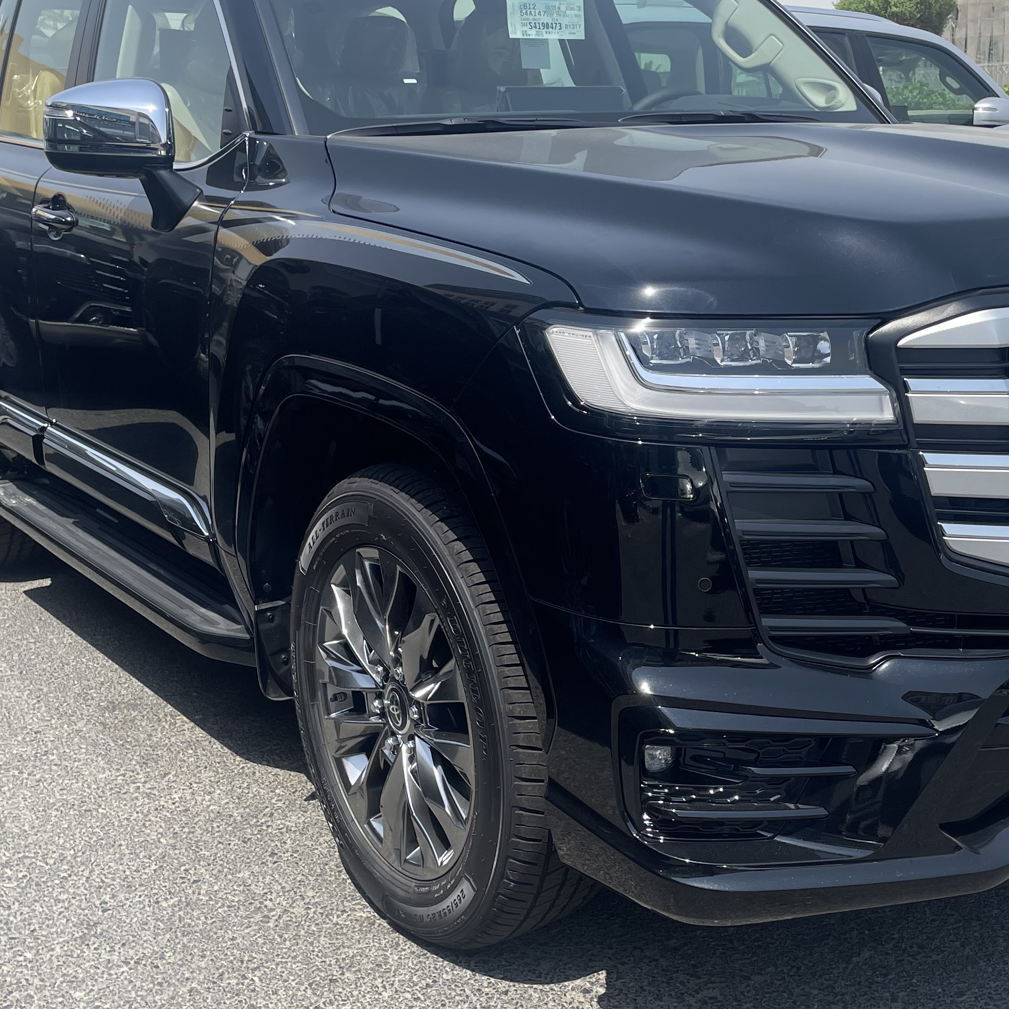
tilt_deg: -10.2
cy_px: 405
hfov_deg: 35.0
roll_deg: +1.8
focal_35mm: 48
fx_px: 1583
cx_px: 679
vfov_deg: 35.2
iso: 32
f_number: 1.6
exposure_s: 1/2817
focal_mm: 4.2
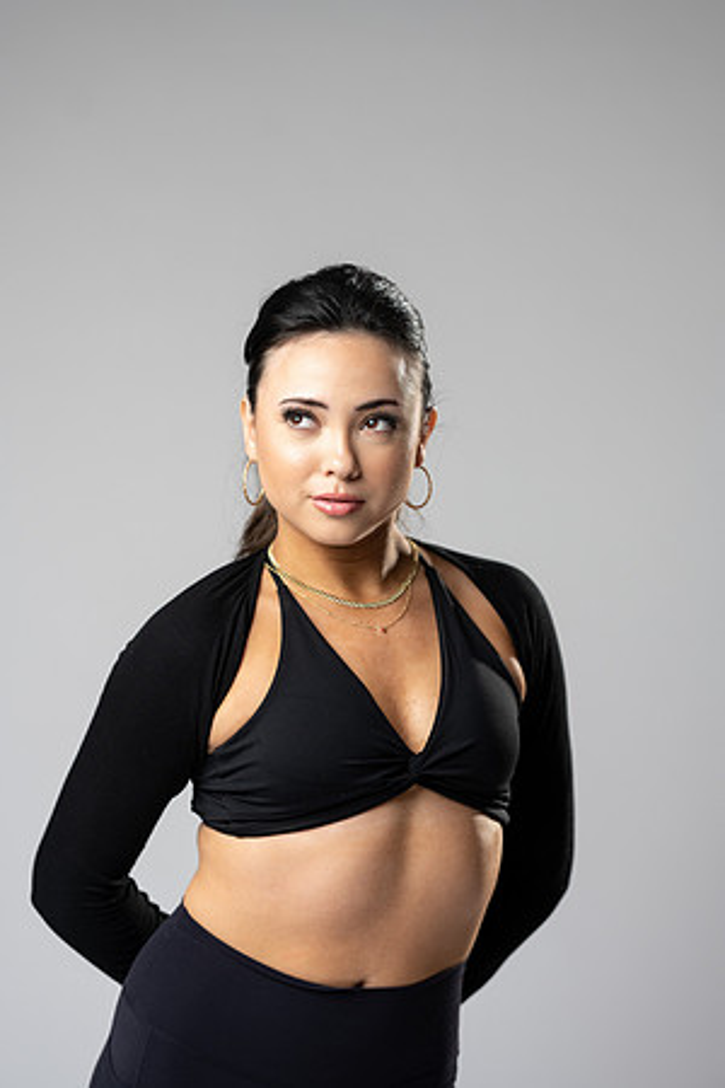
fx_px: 2568
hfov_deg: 16.1
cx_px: 362
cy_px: 544
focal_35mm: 85
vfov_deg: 23.9
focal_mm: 85
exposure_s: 1/125
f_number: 2.8
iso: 200
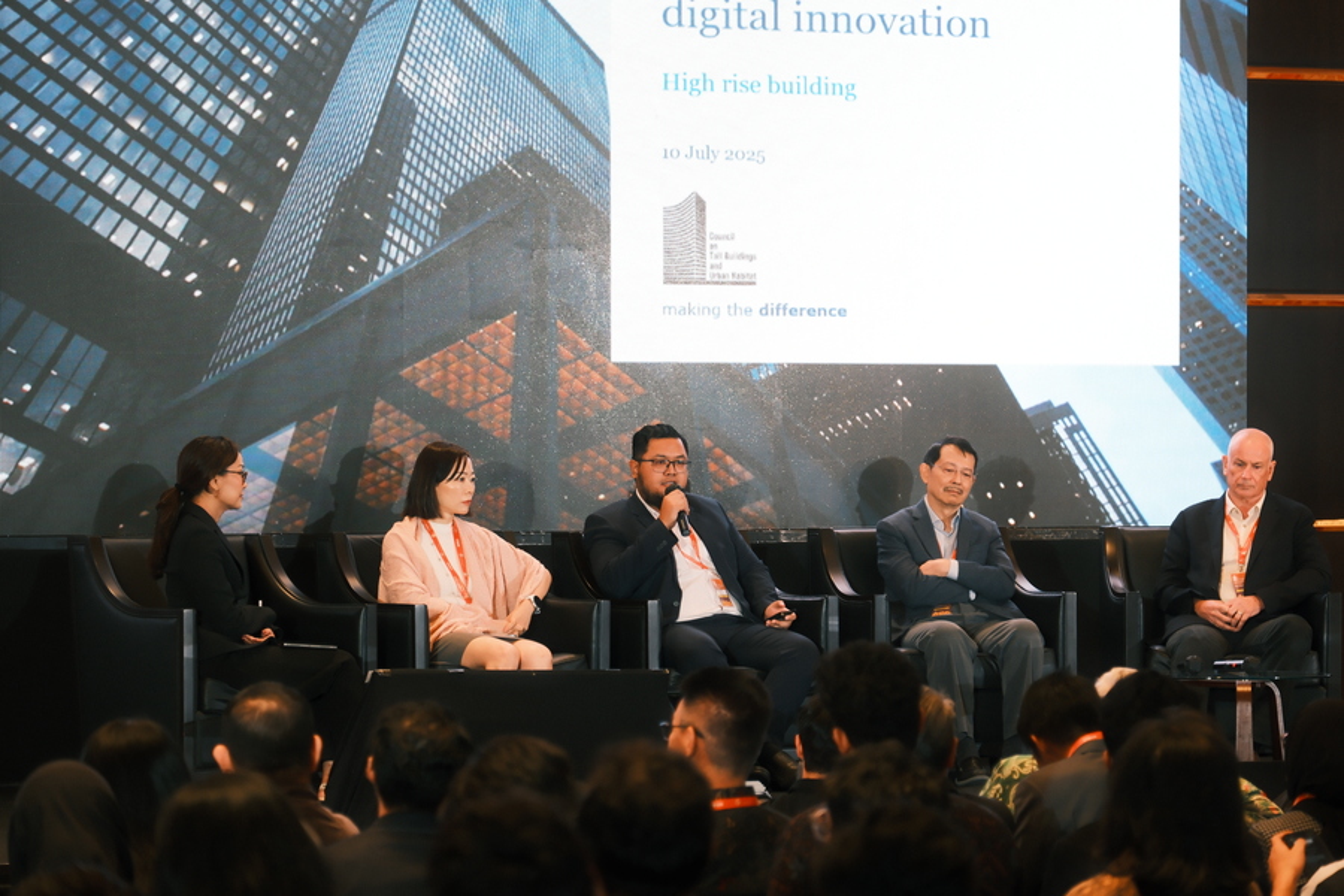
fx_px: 5600
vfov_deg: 9.1
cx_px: 672
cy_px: 448
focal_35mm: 150
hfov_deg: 13.7
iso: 400
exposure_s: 1/40
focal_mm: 99.8
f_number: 4
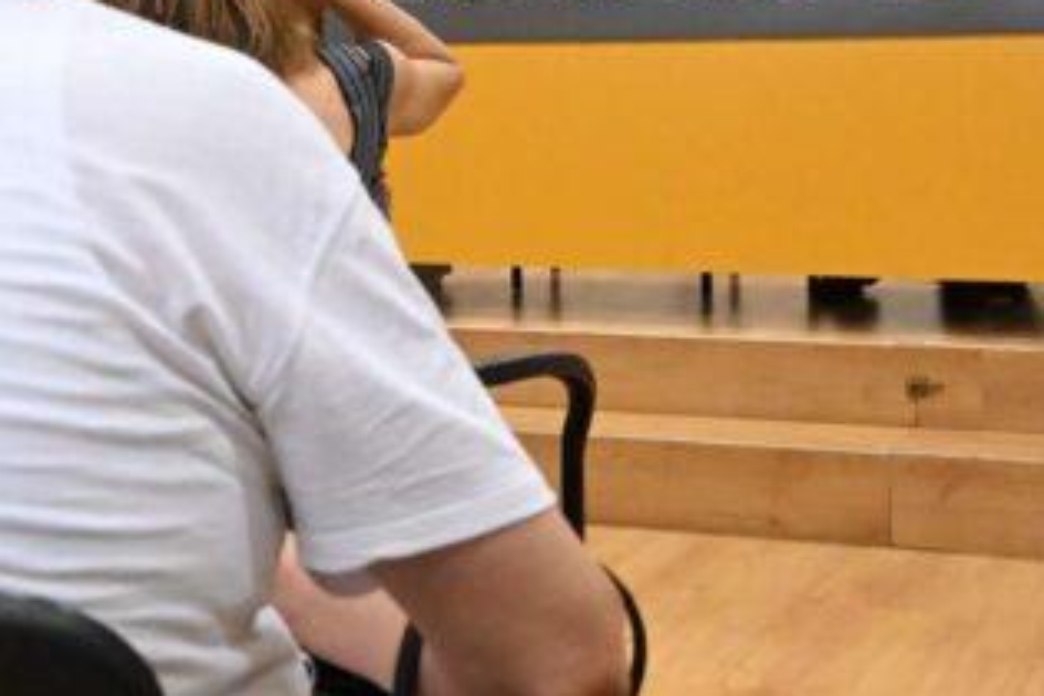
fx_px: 2262
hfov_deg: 25.7
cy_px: 134
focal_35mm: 78
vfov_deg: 17.3
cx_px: 262
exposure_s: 1/200
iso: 8000
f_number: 5.6
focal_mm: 24
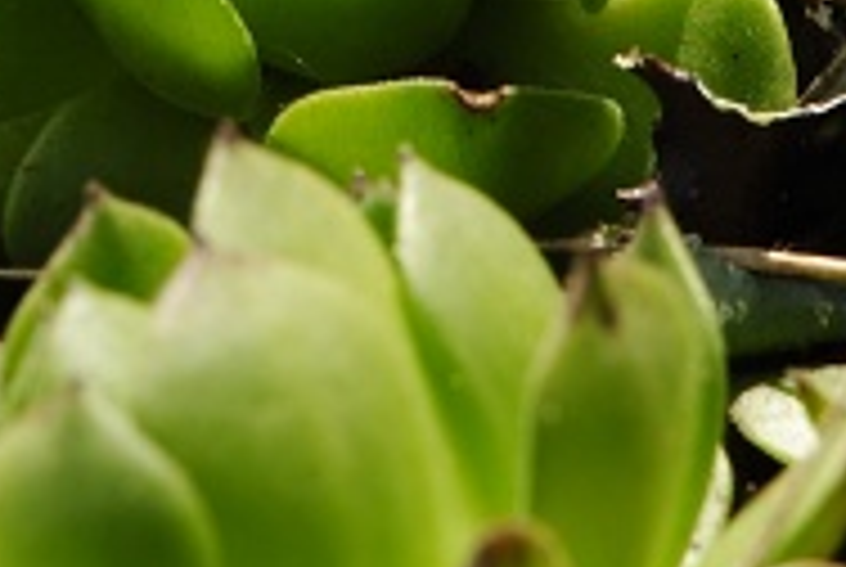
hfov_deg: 3.8
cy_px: -441
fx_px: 12760
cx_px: -284
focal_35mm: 542
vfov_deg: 2.5
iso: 100
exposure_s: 1/125
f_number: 9
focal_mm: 85
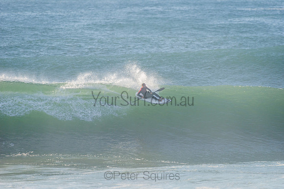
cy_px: 94
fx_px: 3945
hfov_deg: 4.1
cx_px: 142
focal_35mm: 500
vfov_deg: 2.8
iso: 220
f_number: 5.6
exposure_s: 1/1600
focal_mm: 500
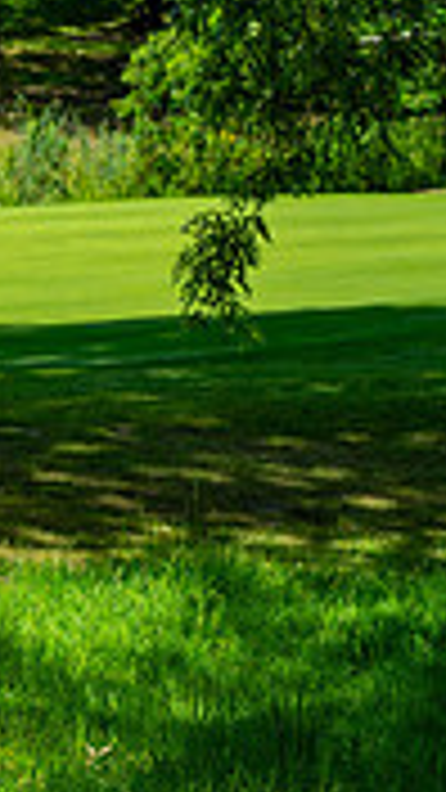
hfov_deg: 6.2
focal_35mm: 186
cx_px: -698
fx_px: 3911
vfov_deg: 11.5
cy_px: -11
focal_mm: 54
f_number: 5
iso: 200
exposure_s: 1/1000
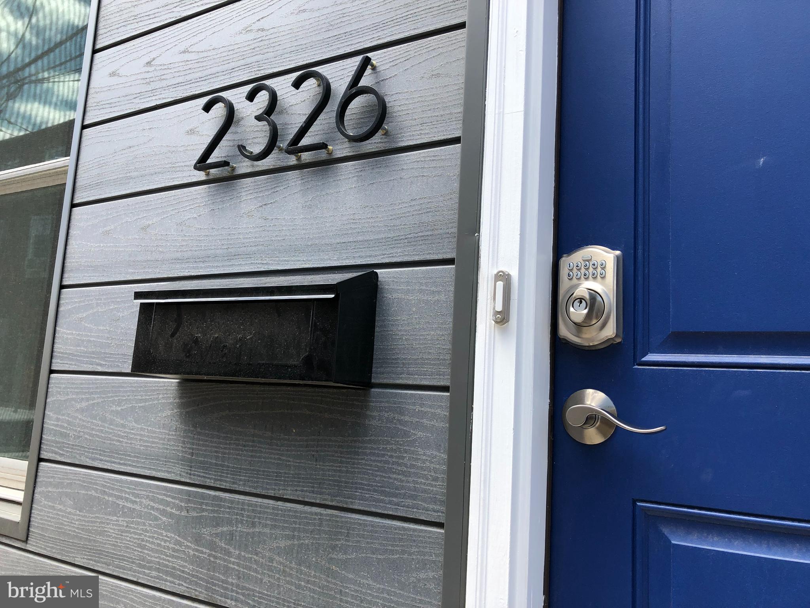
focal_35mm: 28
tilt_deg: +9.2
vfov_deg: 49.7
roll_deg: -4.3
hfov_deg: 63.4
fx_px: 655
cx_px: 405
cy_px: 304
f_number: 1.8
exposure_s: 1/444
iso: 20
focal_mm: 3.99
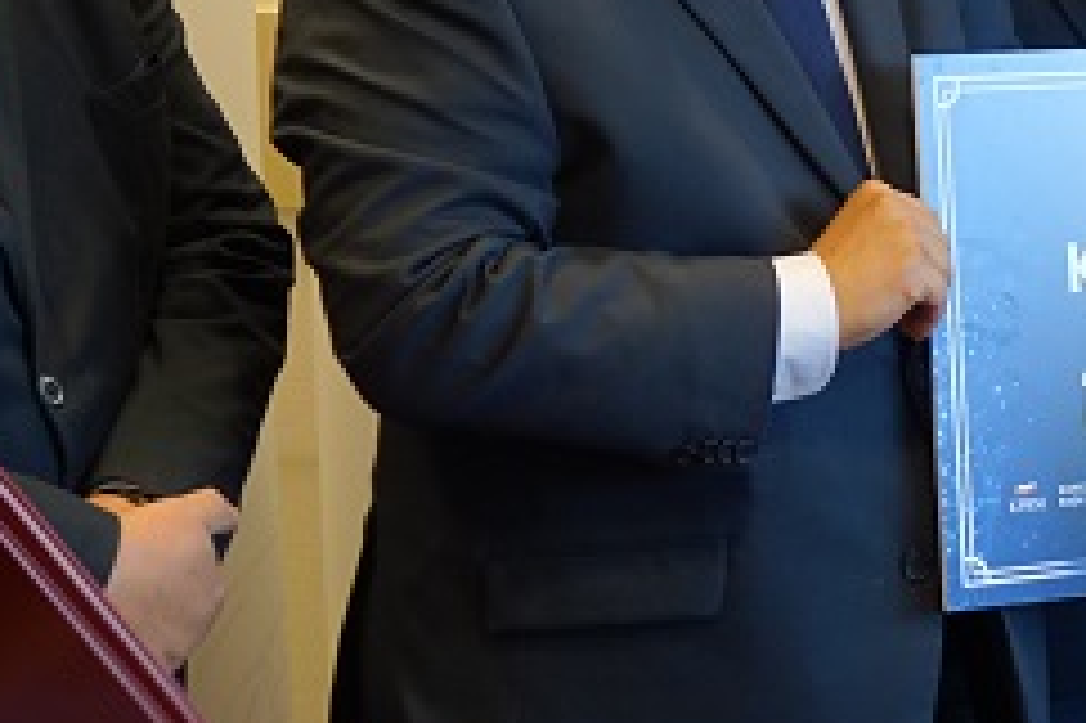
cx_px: 1171
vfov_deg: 9.6
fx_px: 4281
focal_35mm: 142
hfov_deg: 14.2
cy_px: 47
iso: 320
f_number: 2.8
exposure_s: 1/50
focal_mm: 15.78
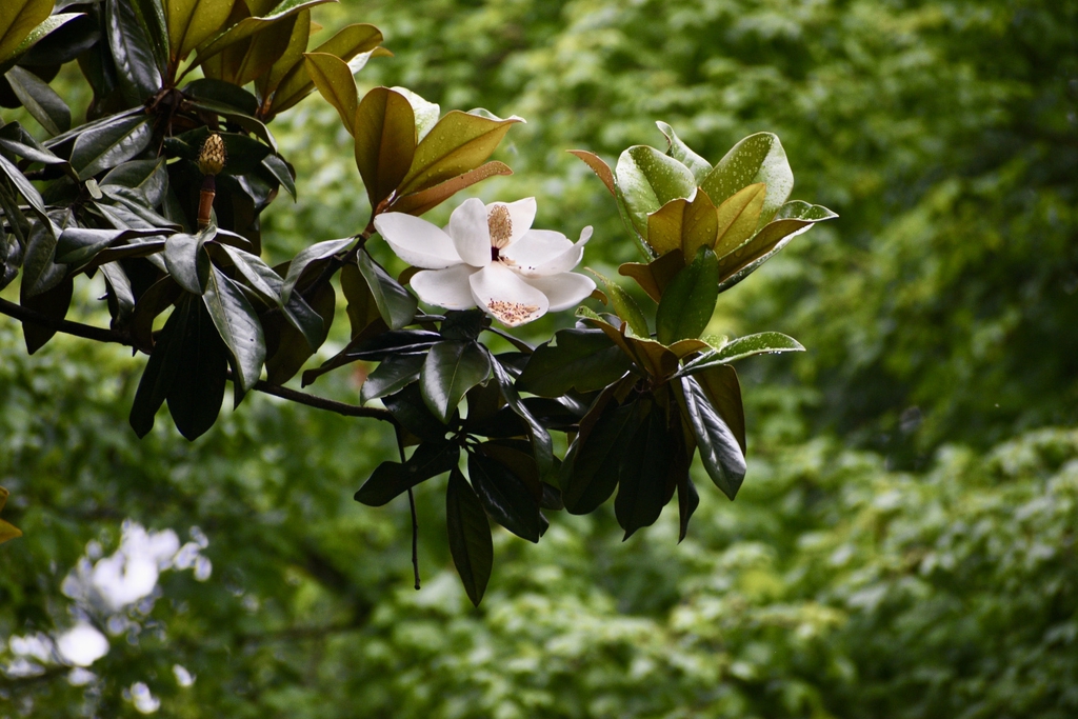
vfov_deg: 3.1
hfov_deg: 4.6
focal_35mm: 450
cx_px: 539
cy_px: 360
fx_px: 13476
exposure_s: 1/640
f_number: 6.3
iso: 640
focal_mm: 300
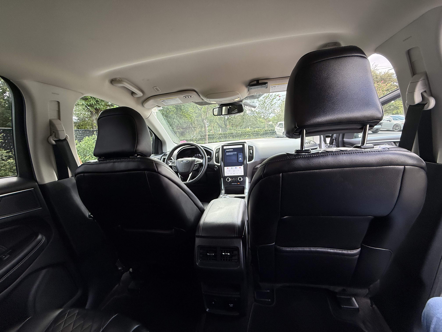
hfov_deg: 102.1
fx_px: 179
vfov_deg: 85.7
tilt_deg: -9.9
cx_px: 221
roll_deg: +4.9
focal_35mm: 14
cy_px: 166
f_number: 2.2
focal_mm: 2.22
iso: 80
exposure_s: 1/99
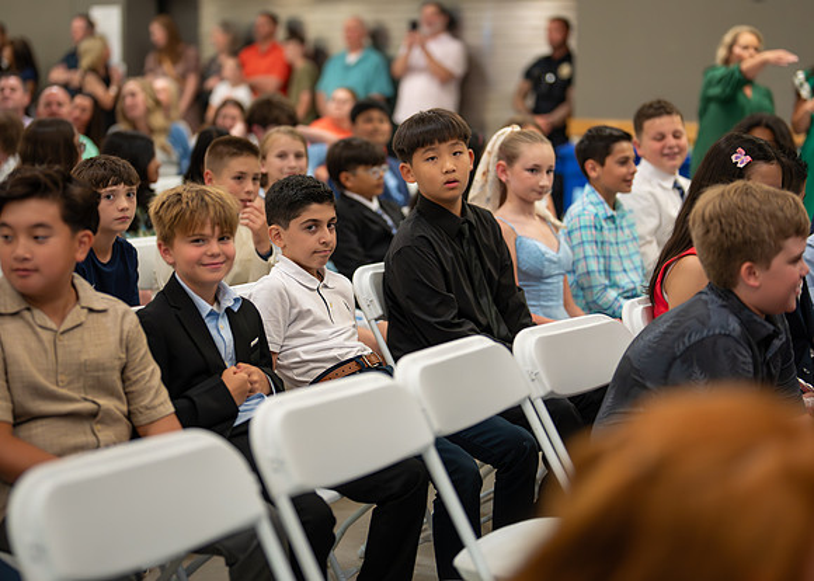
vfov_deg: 21.0
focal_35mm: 68
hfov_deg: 29.2
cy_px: 224
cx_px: 399
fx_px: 1564
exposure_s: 1/400
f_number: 1.2
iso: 1000
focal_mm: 50
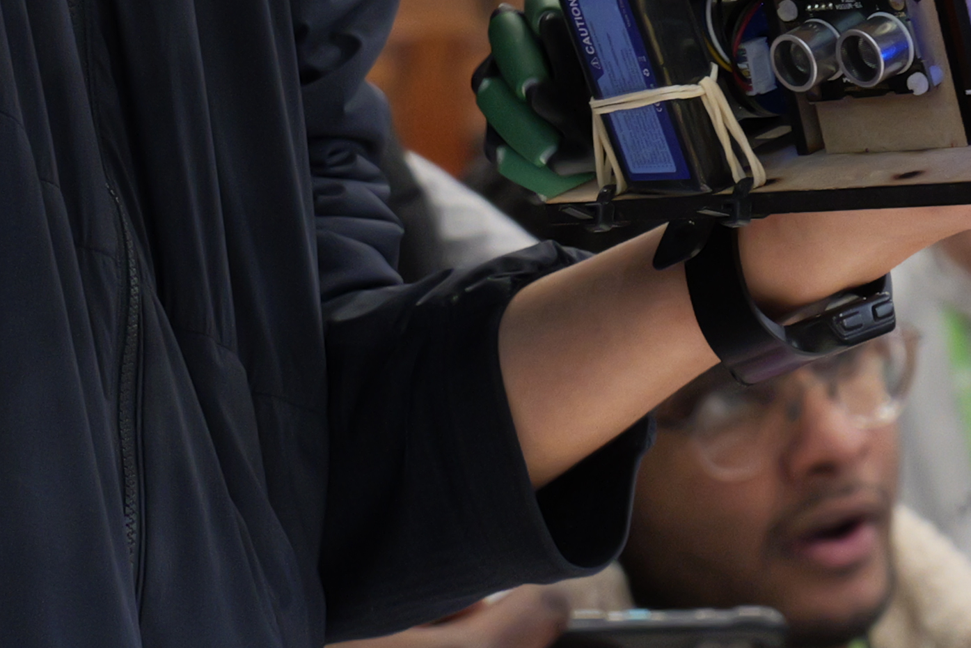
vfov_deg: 5.2
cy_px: -655
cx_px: 741
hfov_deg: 8.0
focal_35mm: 258
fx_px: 6958
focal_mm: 60
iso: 2500
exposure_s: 1/100
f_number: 5.6
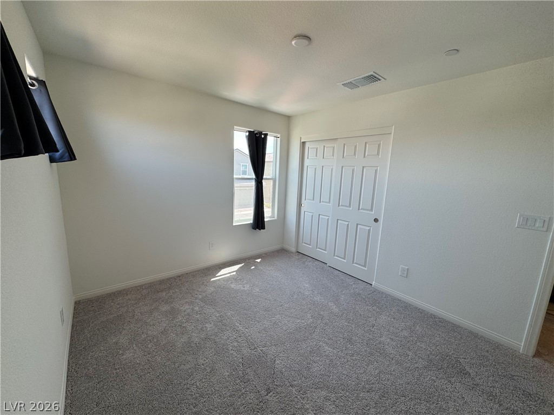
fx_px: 224
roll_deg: -2.4
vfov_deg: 85.7
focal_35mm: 14
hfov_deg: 102.1
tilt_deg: -10.0
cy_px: 208
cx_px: 277
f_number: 2.2
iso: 50
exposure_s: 1/120
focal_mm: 2.22
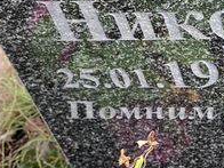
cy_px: -38
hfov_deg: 16.9
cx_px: 331
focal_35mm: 106
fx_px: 686
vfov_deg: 13.5
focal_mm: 4.25
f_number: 1.8
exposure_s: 1/125
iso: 32
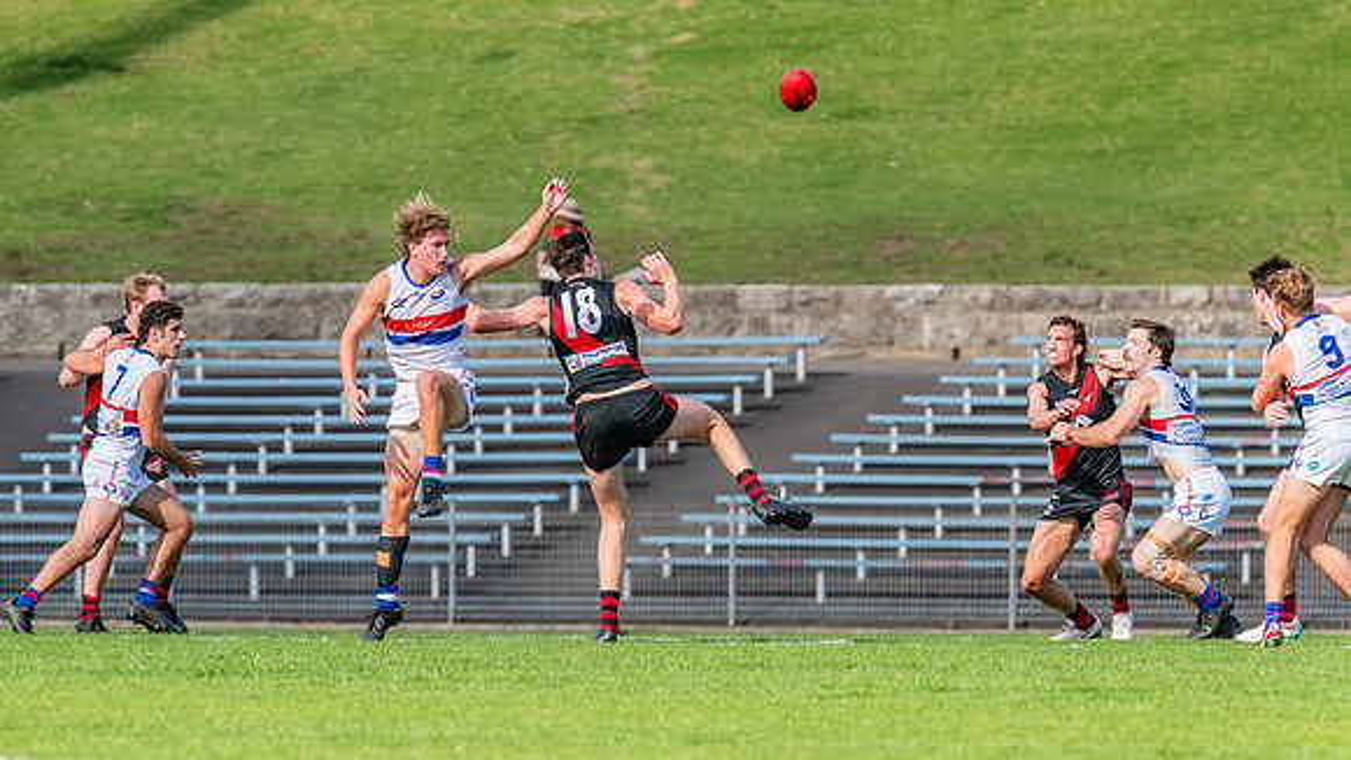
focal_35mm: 516
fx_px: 18485
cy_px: 307
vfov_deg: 2.4
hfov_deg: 4.2
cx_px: 564
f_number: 8
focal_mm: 420
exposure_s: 1/1600
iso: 800
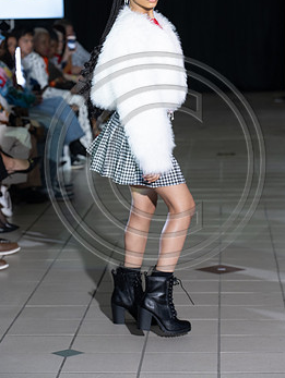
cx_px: 155
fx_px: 1392
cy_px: 161
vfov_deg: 15.5
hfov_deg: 11.7
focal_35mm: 127
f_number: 5
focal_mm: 102
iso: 1250
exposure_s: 1/160
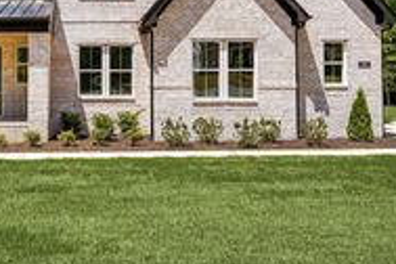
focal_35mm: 39
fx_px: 424
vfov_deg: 32.6
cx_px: 109
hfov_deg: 48.5
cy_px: 20
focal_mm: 14.6
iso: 125
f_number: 9
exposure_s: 1/400
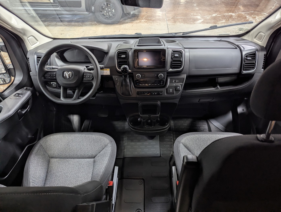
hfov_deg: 71.5
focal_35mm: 24
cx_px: 140
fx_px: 195
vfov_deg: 56.9
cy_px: 106
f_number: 1.85
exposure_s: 1/62.2
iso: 209
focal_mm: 6.81
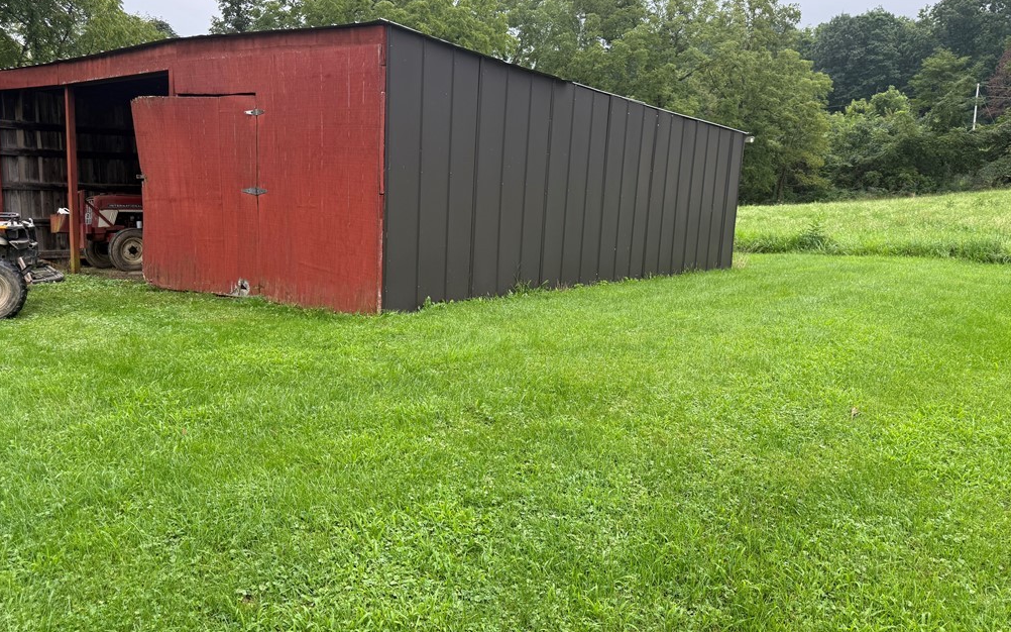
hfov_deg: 70.4
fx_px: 716
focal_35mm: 26
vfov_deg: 47.5
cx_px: 495
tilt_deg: -8.7
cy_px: 277
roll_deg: -2.7
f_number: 1.78
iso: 100
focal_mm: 6.76
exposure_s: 1/524
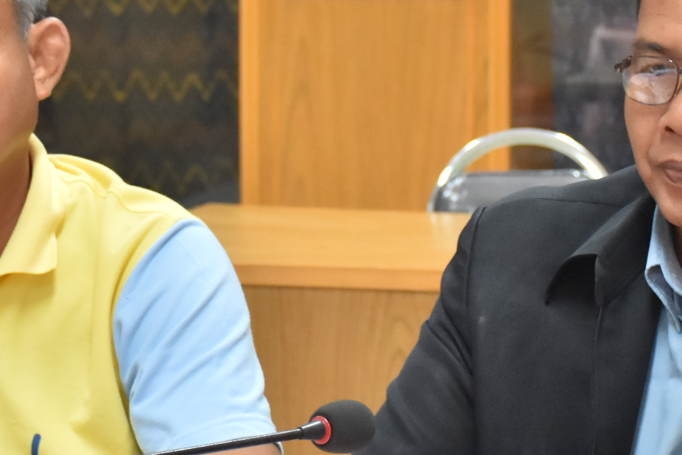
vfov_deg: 6.9
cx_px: 252
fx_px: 3751
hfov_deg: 10.4
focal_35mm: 198
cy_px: 142
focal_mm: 48
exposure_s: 1/100
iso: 2000
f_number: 5
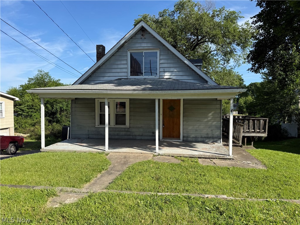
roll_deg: +0.2
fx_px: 208
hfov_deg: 71.6
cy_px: 112
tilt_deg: -2.9
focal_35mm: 24
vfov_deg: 56.8
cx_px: 150
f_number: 1.78
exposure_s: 1/3021
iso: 80
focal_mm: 6.76
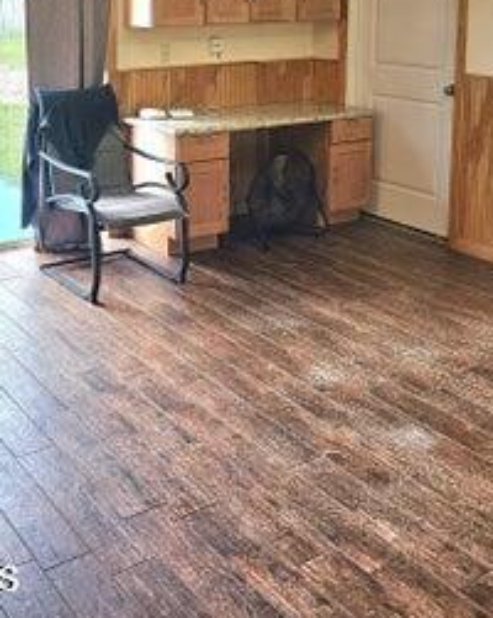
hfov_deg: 33.6
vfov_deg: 39.3
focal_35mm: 43
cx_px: 86
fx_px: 786
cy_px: 42
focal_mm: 6.3
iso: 50
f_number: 1.7
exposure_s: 1/120
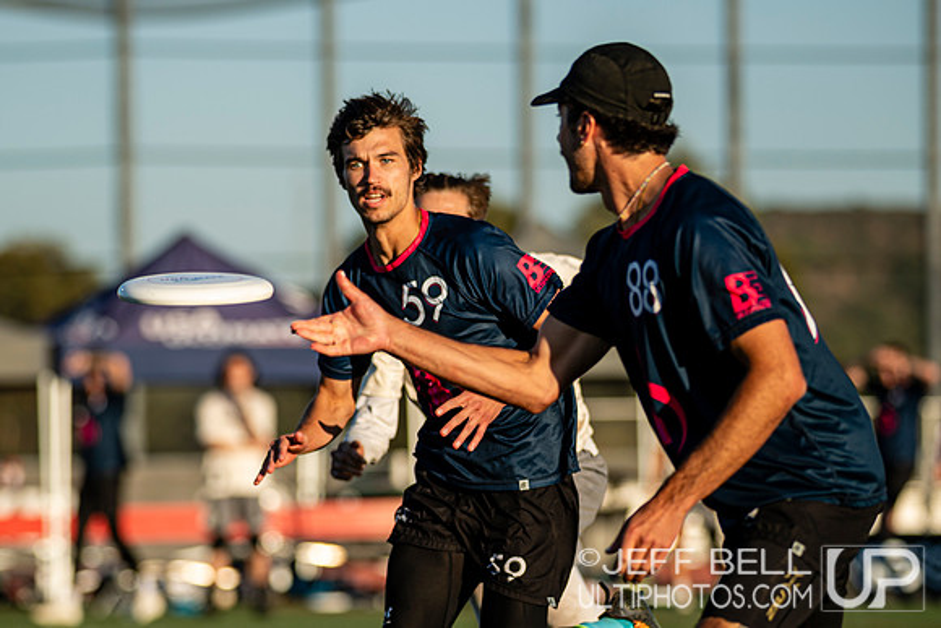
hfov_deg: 8.0
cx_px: 432
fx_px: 6752
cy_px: 414
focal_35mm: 258
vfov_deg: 5.3
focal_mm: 175
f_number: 3.2
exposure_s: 1/1250
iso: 100
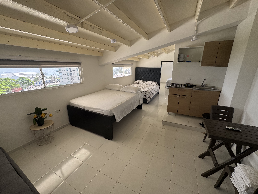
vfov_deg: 85.7
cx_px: 129
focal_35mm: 14
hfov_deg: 102.1
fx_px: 104
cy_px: 97
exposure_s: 1/208
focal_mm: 2.22
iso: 40
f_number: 2.2
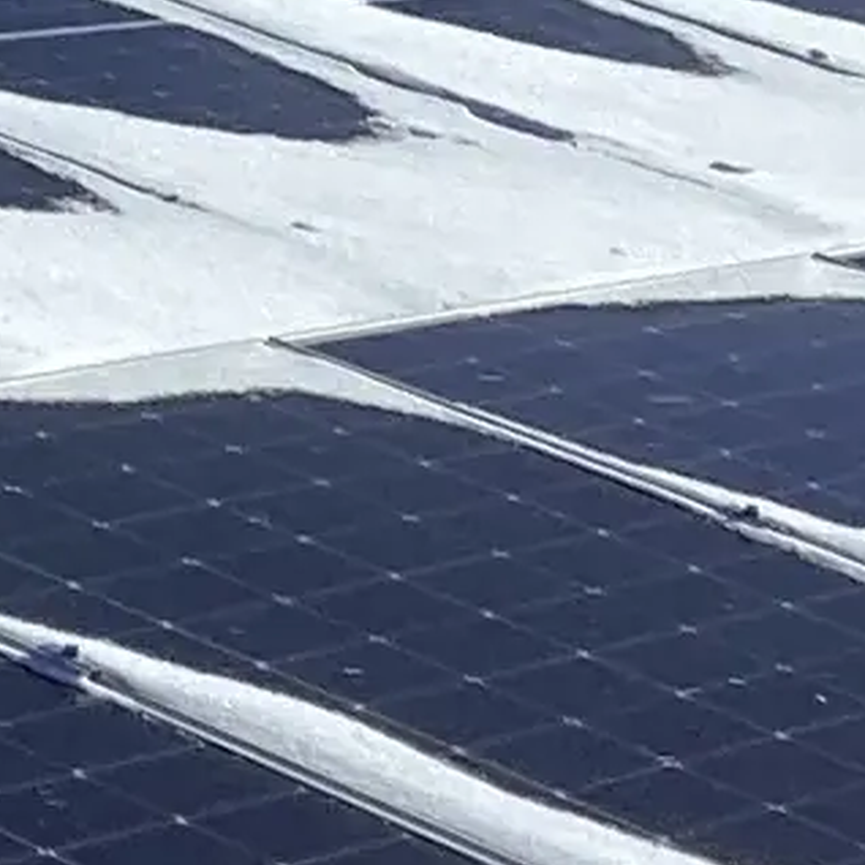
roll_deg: -2.1
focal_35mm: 207
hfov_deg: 7.4
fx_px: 5852
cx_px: -1817
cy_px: 182
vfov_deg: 8.4
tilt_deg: -12.0
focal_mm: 3.3
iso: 25
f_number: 2.4
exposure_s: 1/2809
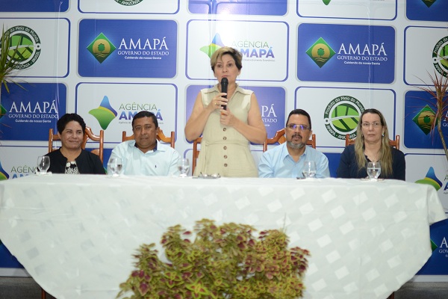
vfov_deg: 25.8
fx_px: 653
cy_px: 150
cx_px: 224
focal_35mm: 52
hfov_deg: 37.9
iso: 1000
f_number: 1.8
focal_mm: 35
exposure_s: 1/50
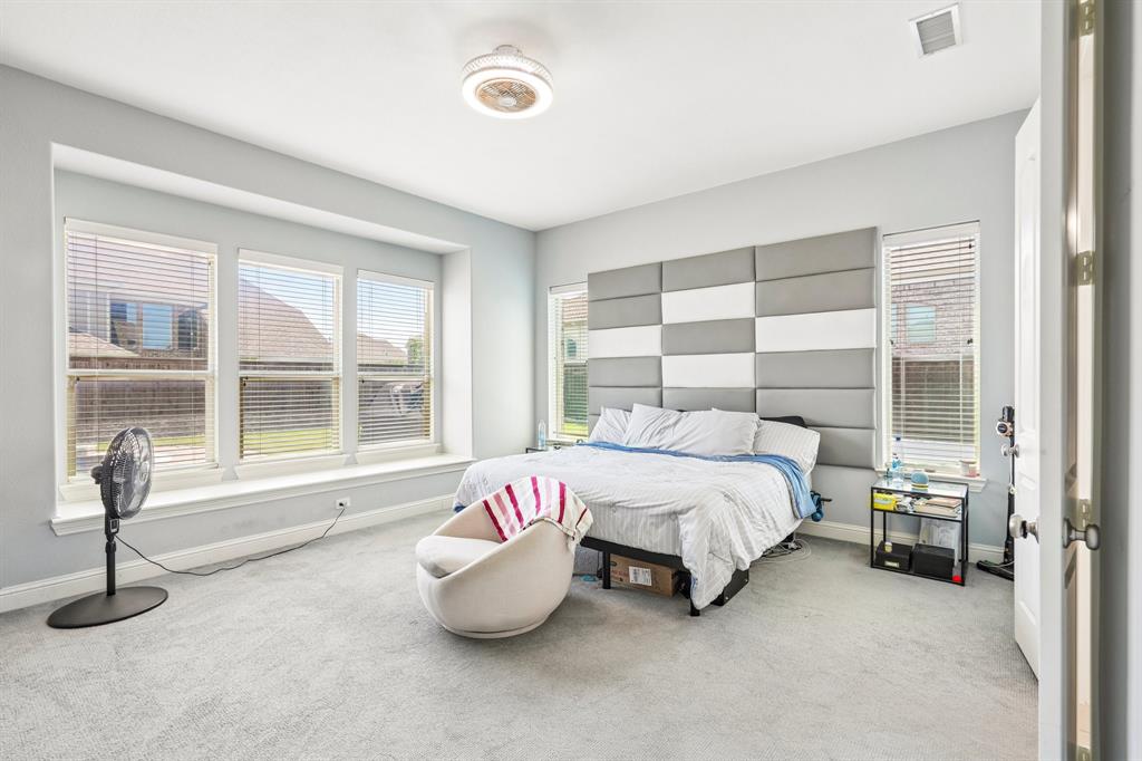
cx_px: 571
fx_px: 507
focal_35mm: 16
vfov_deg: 73.7
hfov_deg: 96.8
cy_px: 380
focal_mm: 16
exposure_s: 1/30
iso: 250
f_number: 8
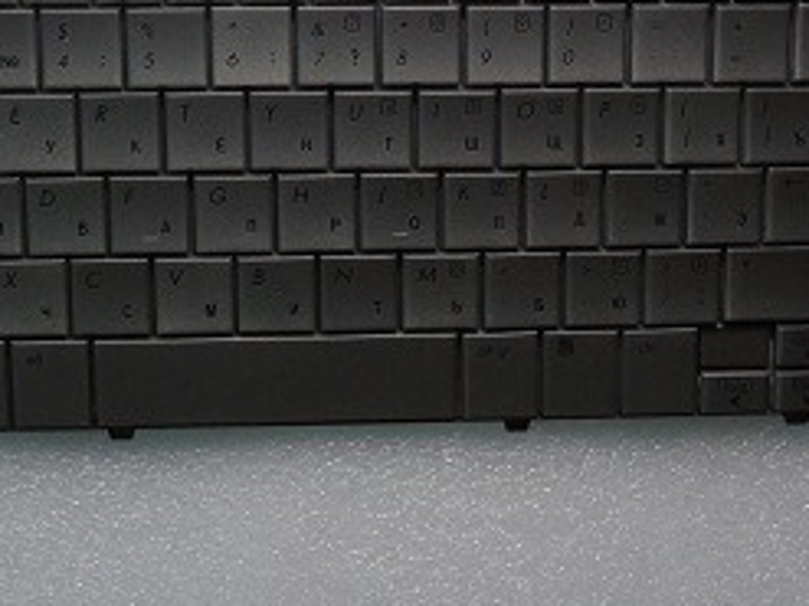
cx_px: 364
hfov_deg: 34.9
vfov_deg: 26.4
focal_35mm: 55
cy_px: 216
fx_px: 1285
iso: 400
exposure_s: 1/40
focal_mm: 6.1
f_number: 6.6
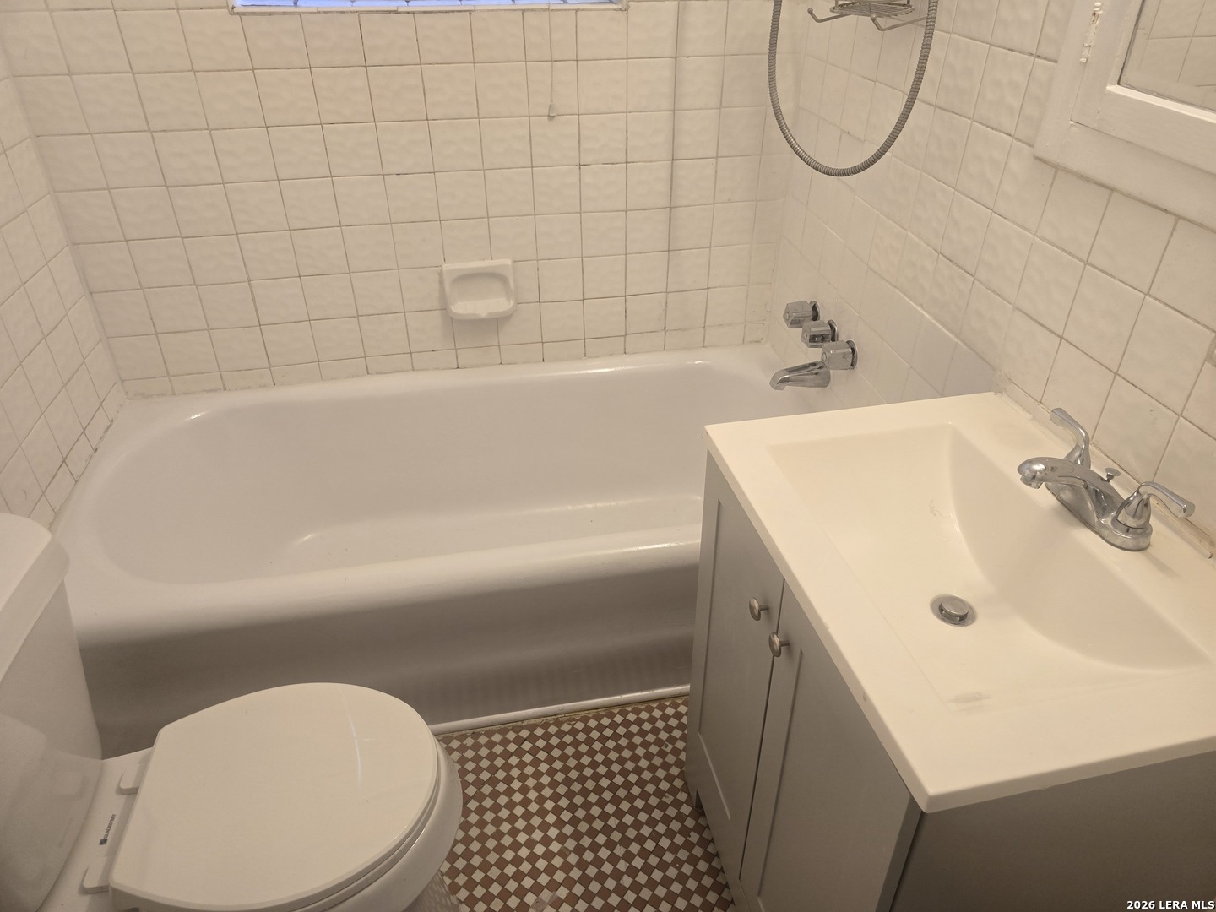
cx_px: 608
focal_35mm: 23
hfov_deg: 73.9
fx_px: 808
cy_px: 456
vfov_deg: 58.9
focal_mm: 6.3
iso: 80
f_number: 1.7
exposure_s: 1/120
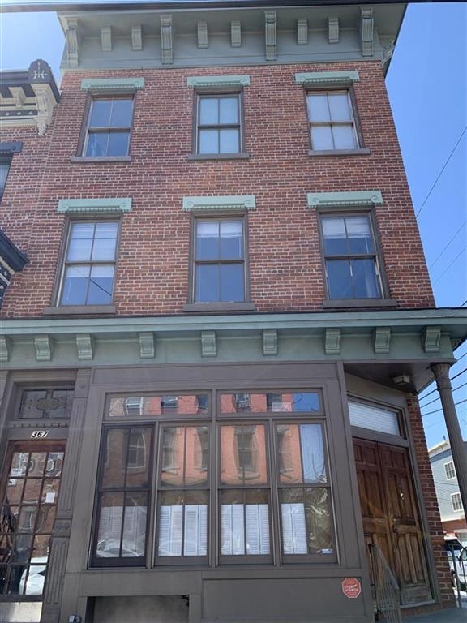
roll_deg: +0.2
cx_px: 234
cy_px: 312
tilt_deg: +28.1
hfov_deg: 53.1
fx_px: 468
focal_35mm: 26
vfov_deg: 67.3
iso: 25
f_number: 1.8
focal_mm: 4.25
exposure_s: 1/651
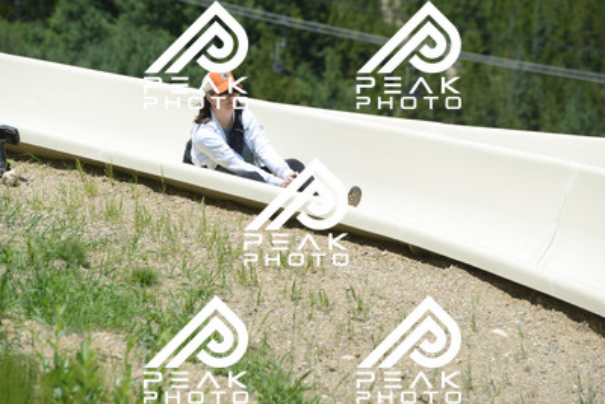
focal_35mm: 195
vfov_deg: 7.0
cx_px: 302
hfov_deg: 10.5
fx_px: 3278
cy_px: 202
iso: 400
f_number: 6.3
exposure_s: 1/1250
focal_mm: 195
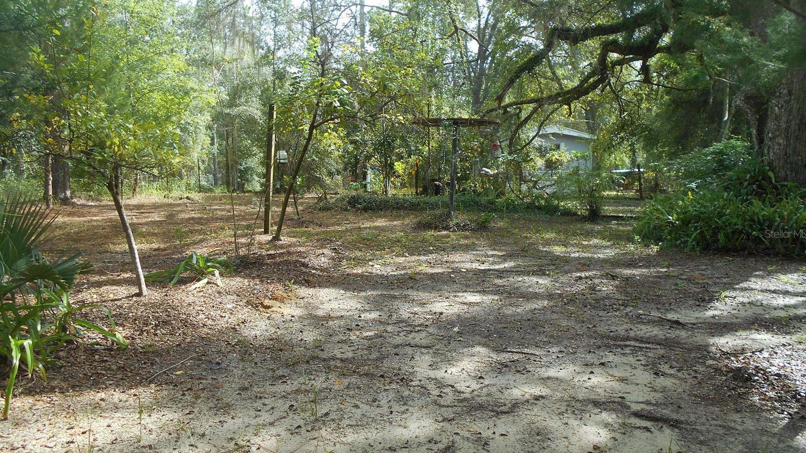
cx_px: 401
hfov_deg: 66.1
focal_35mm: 29
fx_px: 620
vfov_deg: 40.2
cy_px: 233
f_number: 3.2
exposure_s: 1/160
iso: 80
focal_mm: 4.6
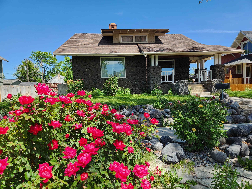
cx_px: 126
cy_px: 94
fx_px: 167
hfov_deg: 73.9
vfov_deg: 58.9
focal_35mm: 23
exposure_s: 1/814
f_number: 1.8
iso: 20
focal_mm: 5.4
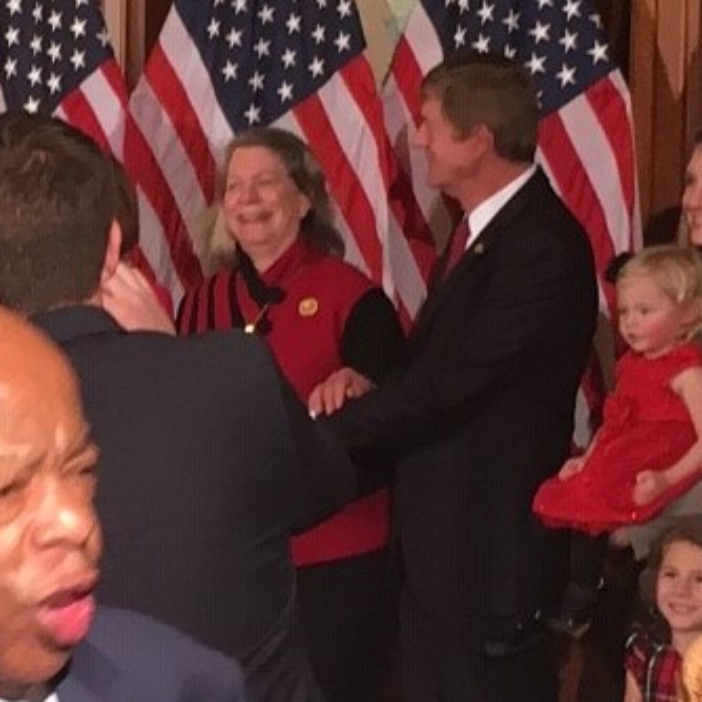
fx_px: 1675
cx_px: 464
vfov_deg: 23.7
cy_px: 331
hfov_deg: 23.6
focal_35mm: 73
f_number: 2.2
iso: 50
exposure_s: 1/30
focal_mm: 4.15
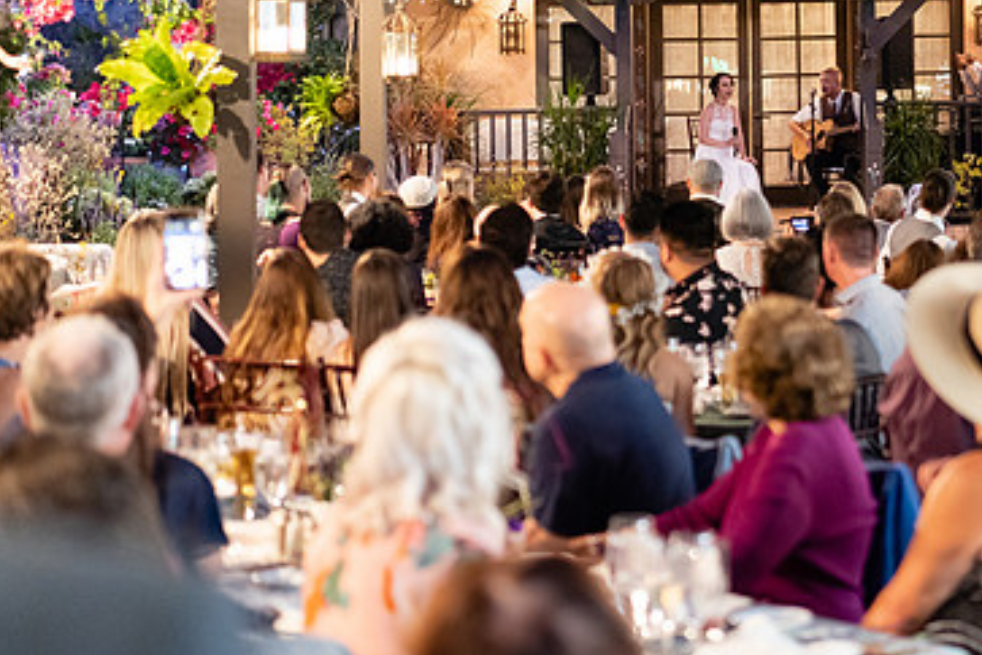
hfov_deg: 22.3
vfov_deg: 15.1
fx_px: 2455
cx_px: 771
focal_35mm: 90
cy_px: 164
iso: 1600
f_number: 2
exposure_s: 1/80
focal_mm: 55
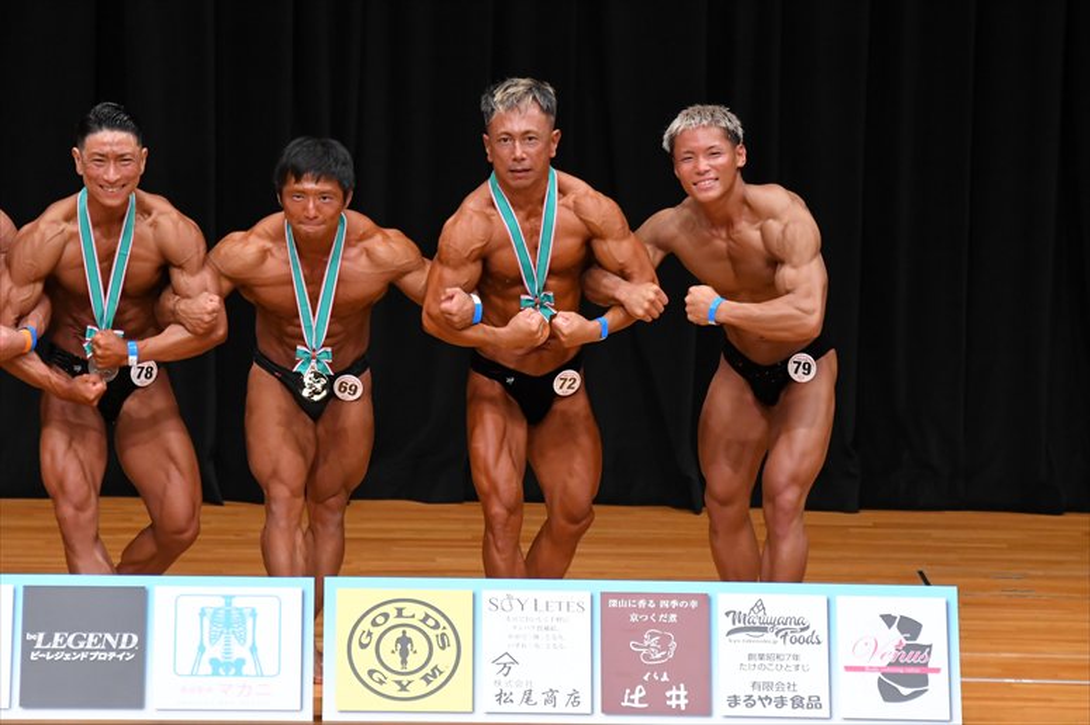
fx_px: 9079
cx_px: 545
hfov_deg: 6.9
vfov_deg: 4.6
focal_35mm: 300
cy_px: 362
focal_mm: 200
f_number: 5.6
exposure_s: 1/400
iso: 3200
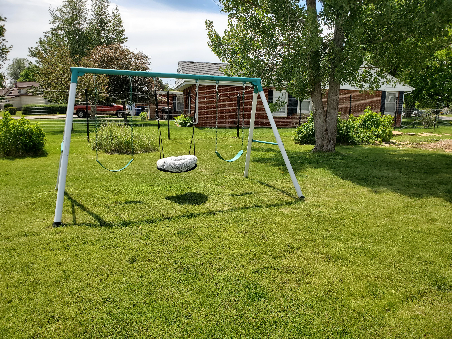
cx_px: 226
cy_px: 170
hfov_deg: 67.3
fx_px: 339
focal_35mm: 26
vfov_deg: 53.1
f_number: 2.4
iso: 50
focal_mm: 4.3
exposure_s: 1/1404
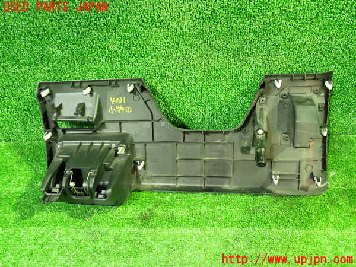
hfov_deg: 56.8
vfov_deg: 44.2
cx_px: 178
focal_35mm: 32
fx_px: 329
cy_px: 134
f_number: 2.4
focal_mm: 5.79
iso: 800
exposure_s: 1/15
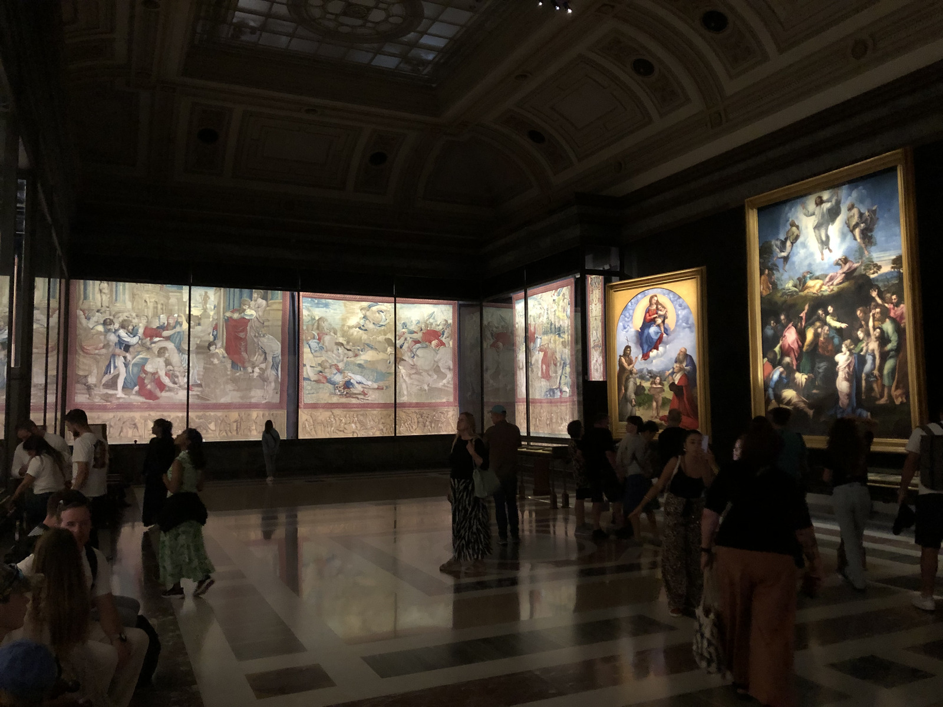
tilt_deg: +4.4
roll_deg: +1.6
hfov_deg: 63.4
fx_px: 763
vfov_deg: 49.7
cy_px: 354
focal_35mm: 28
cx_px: 472
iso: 125
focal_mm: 4
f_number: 1.8
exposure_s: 1/4
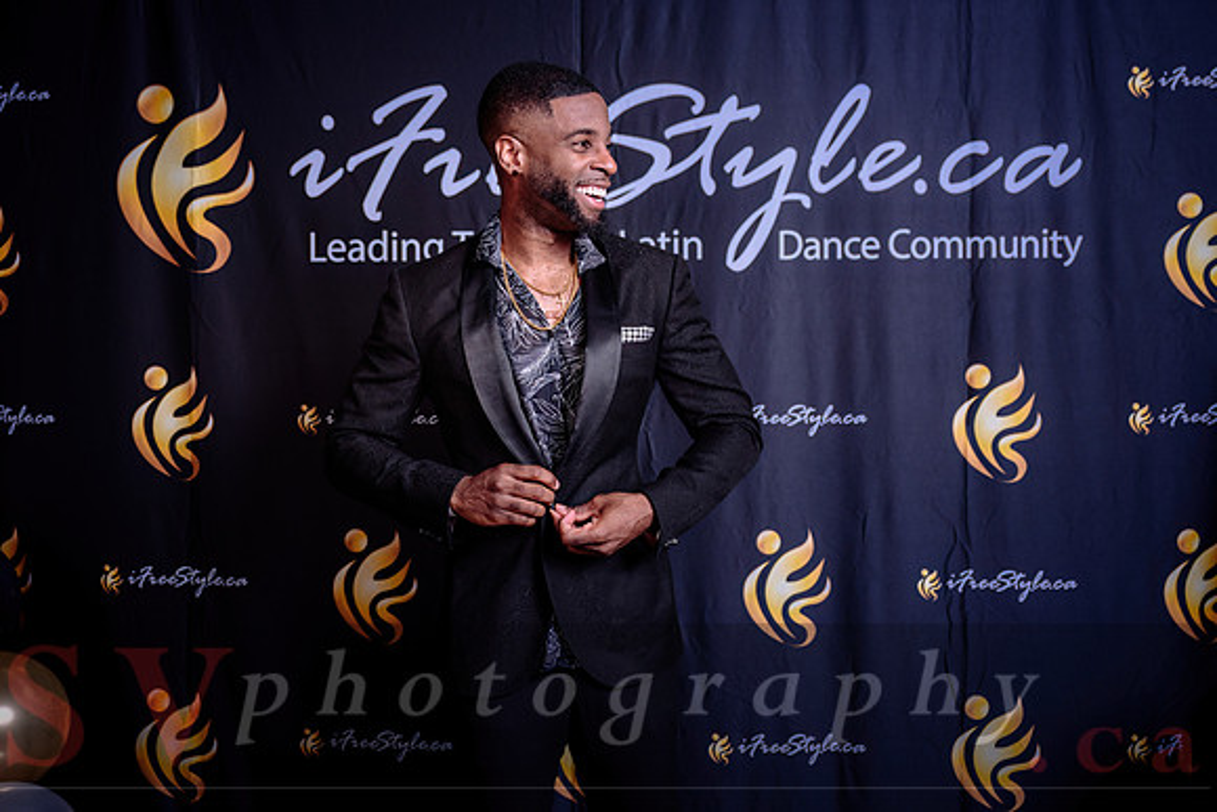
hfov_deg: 48.1
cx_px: 609
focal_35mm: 40
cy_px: 385
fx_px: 1362
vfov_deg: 33.2
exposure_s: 1/100
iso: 125
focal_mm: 37
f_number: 3.2
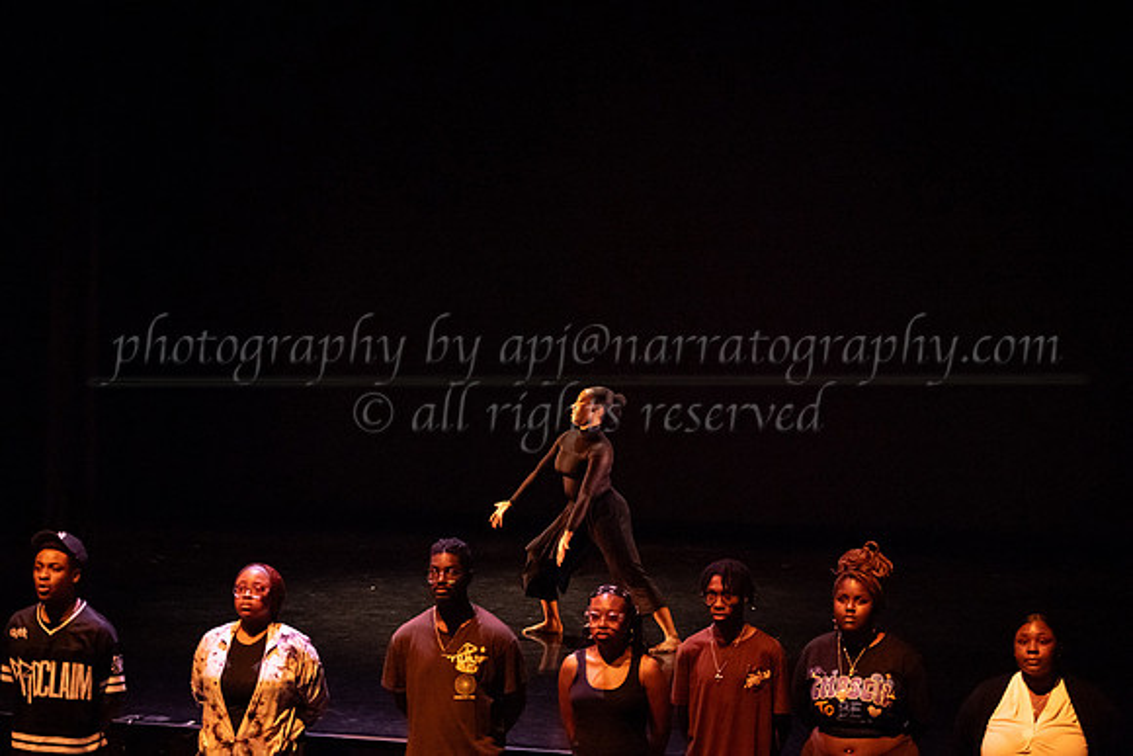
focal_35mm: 75
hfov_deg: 27.0
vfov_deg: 18.2
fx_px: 2361
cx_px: 566
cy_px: 378
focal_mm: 75
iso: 4000
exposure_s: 1/200
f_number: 3.5
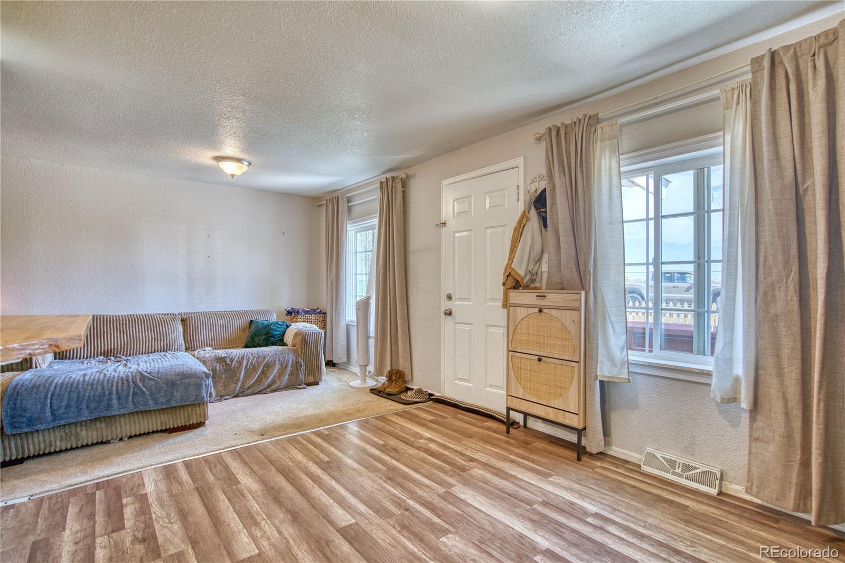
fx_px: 375
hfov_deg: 96.8
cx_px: 422
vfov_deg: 73.7
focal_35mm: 16
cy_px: 282
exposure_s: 1/40
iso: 500
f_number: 4
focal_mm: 16
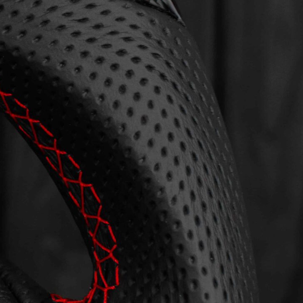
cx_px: -225
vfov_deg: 11.1
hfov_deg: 10.6
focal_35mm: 156
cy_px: 50
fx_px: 1550
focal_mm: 35
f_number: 6.3
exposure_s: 1/125
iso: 500
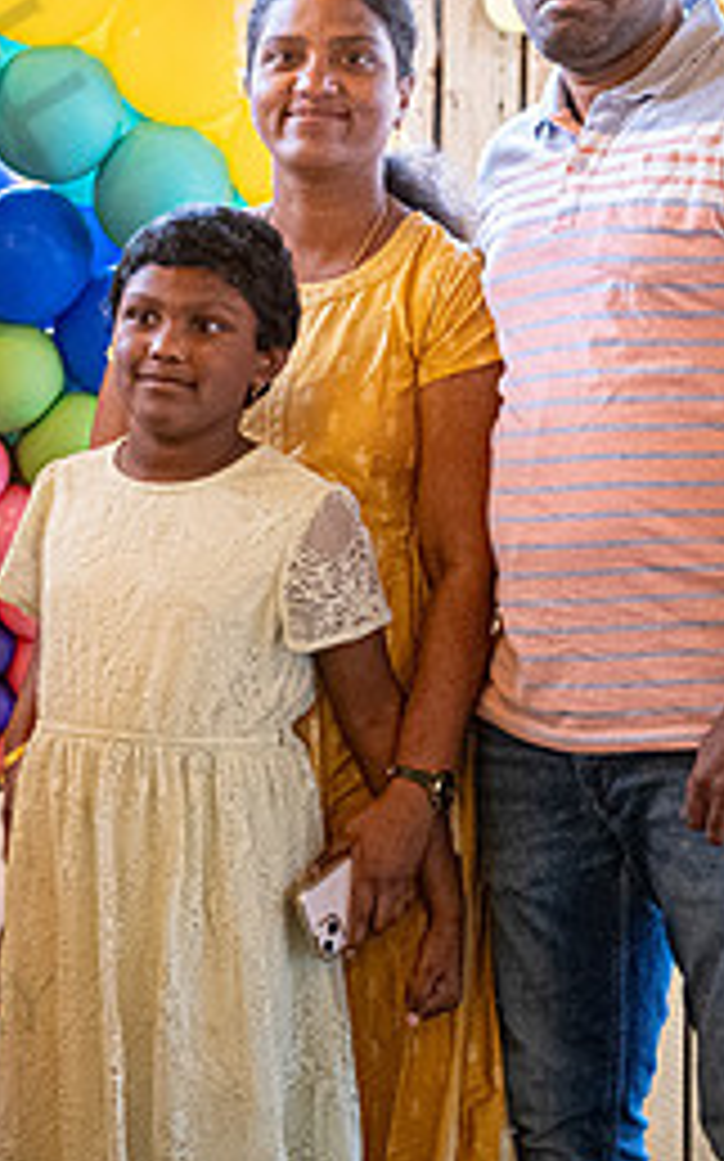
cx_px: -247
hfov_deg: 7.5
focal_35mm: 172
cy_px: 434
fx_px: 5436
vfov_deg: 12.2
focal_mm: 50
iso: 3200
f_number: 2.8
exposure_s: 1/60
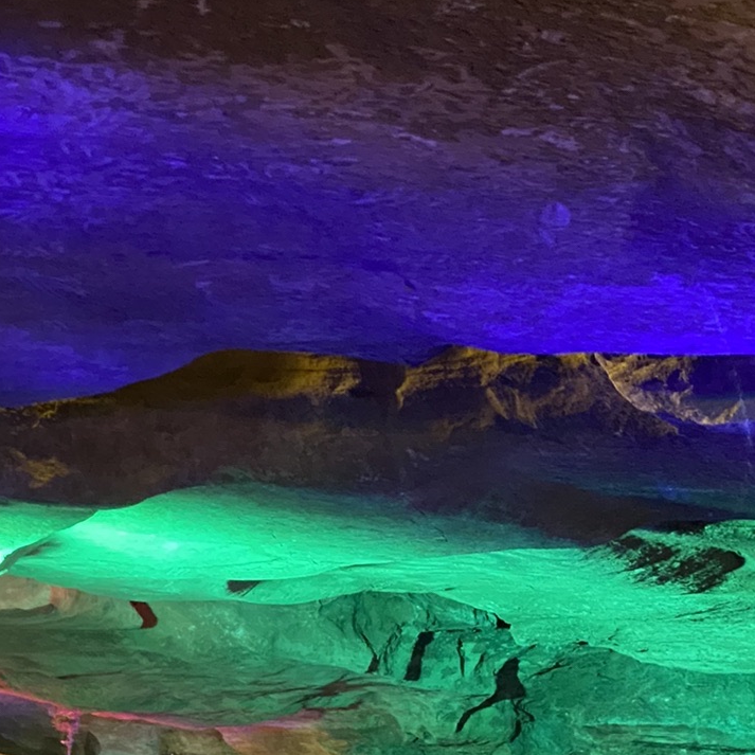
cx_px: 639
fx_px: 3183
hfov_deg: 13.4
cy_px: 986
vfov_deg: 13.1
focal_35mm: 129
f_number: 2
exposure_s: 1/25
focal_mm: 6
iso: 800
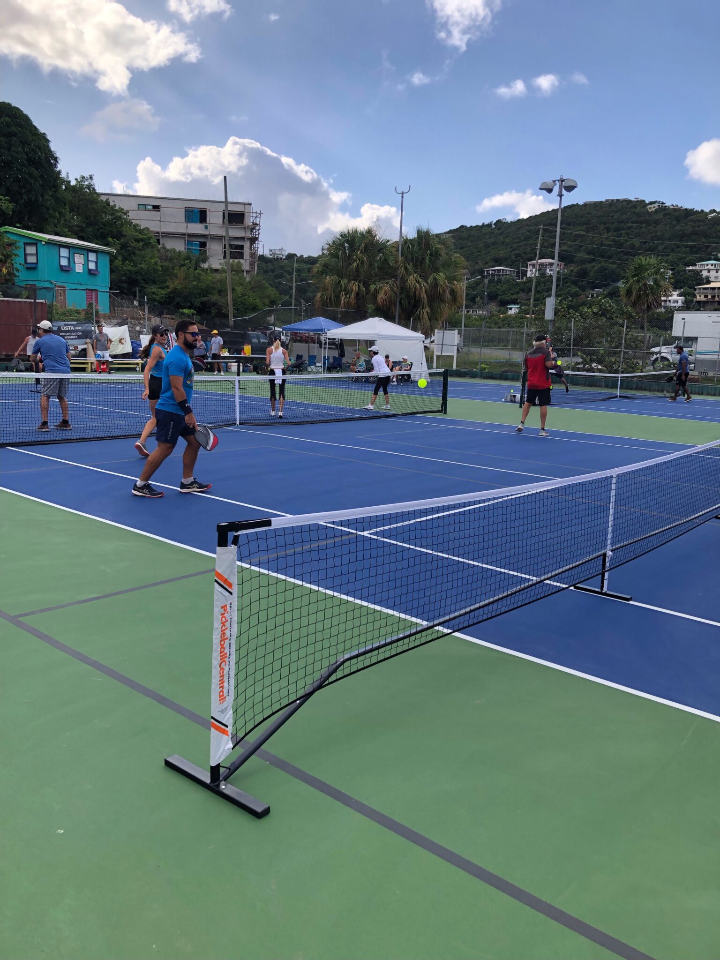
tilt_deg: -11.3
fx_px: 777
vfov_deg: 63.4
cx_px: 360
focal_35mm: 28
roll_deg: -2.4
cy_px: 480
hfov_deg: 49.7
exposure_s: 1/1200
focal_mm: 3.99
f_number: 1.8
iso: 20
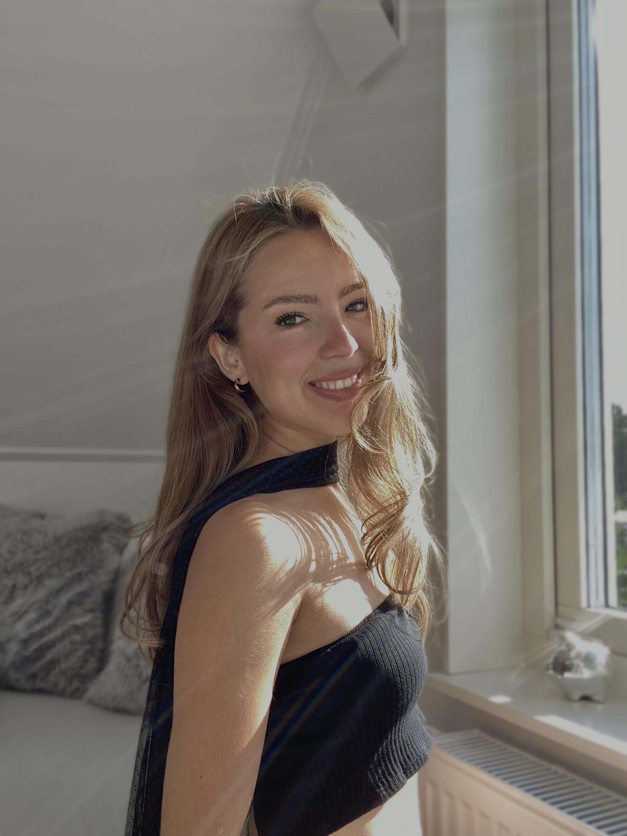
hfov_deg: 46.8
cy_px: 418
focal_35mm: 30
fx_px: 725
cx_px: 314
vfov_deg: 60.0
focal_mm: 2.71
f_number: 2.2
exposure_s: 1/142
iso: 25
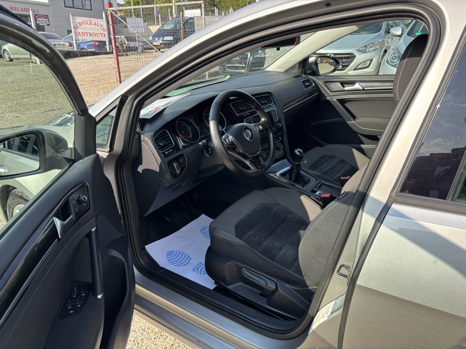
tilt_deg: -17.5
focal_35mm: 26
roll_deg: +0.4
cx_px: 233
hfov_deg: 67.3
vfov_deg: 53.1
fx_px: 350
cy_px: 174
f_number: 1.6
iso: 50
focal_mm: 5.96
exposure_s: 1/707
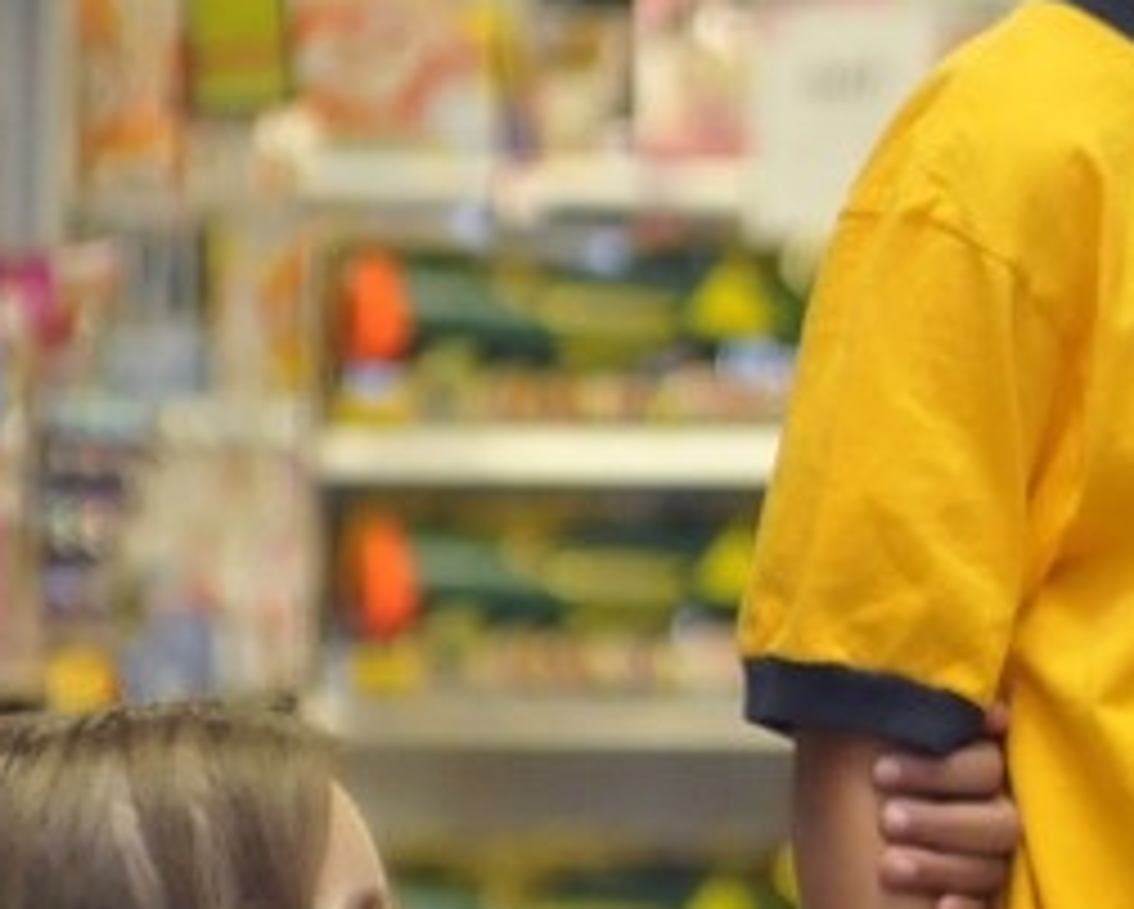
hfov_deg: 6.0
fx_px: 10681
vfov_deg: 4.9
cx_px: 1534
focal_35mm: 318
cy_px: 677
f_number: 2.8
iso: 2000
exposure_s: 1/320
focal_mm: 70
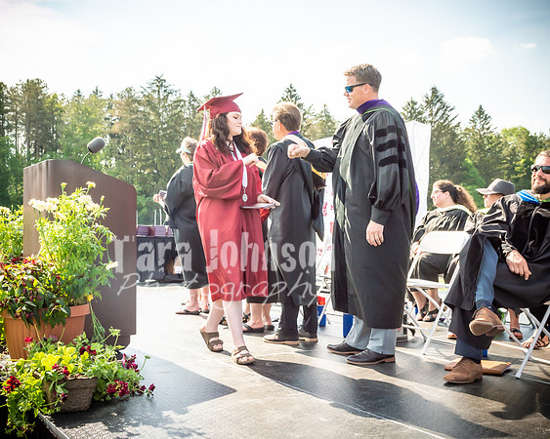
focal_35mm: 44
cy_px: 220
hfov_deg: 42.0
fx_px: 716
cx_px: 275
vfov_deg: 34.1
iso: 200
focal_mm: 26
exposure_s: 1/500
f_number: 7.1
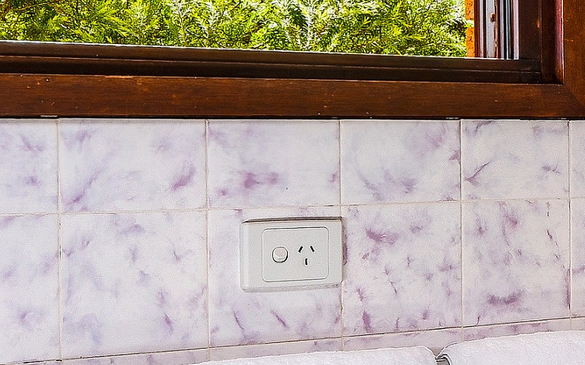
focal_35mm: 117
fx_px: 1865
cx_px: 945
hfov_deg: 15.9
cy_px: 172
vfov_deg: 11.2
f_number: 10
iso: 160
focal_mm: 18
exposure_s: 1/250
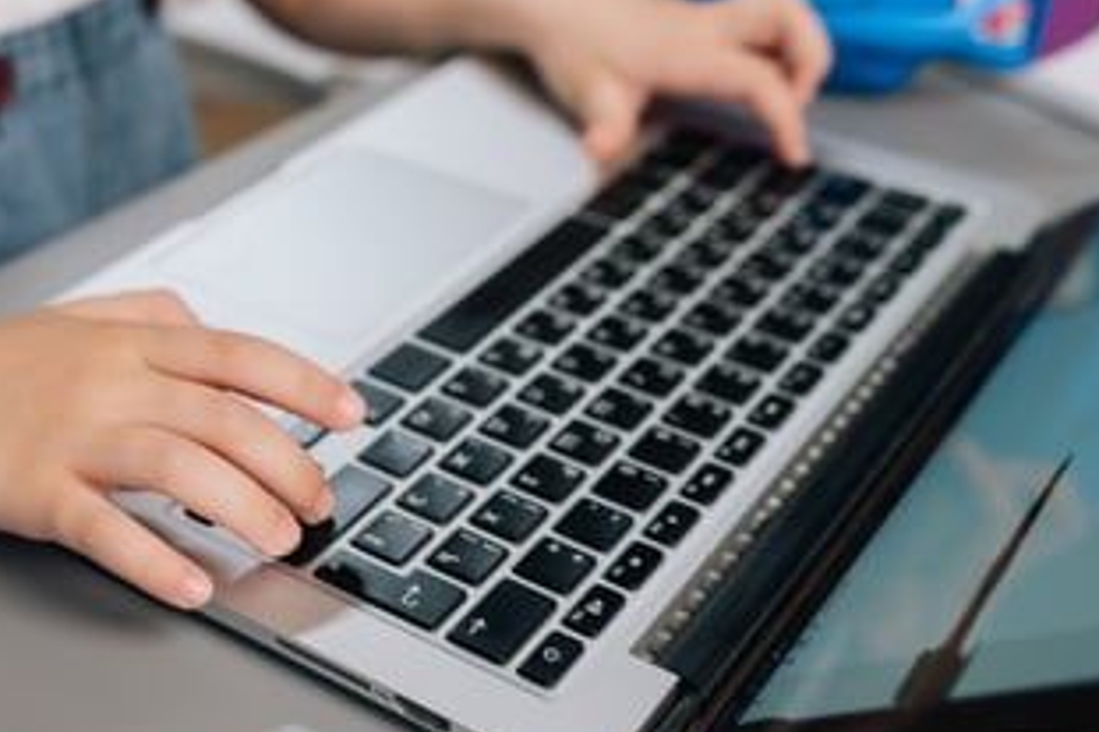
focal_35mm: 54
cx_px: 375
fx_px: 1648
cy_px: 327
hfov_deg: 36.5
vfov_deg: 25.0
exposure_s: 1/160
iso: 320
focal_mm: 35
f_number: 2.8
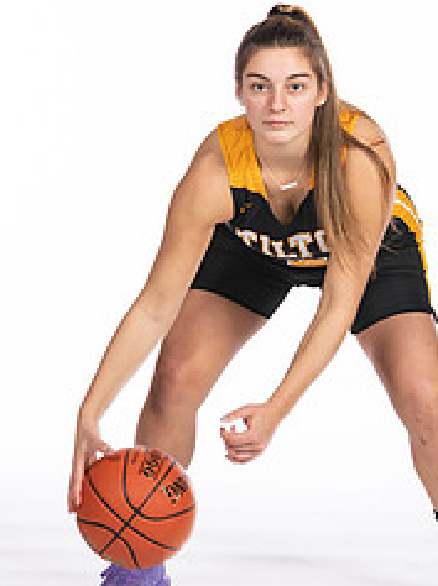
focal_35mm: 192
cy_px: 272
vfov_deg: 10.3
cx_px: 314
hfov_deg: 7.7
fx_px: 3248
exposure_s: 1/100
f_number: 5
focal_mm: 70
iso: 100
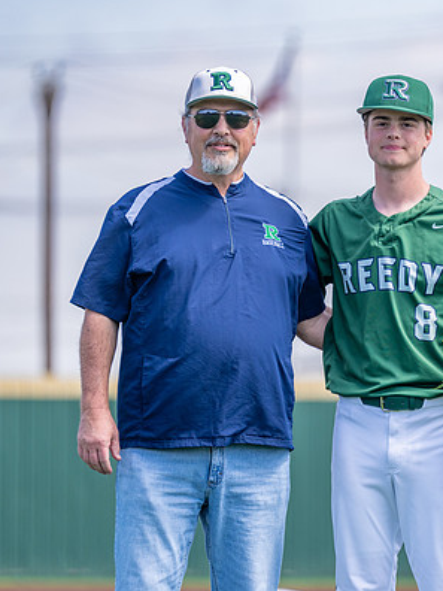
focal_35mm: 339
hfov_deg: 4.4
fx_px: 5784
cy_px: 274
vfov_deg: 5.8
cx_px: 393
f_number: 2.8
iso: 100
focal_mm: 200
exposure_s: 1/1000
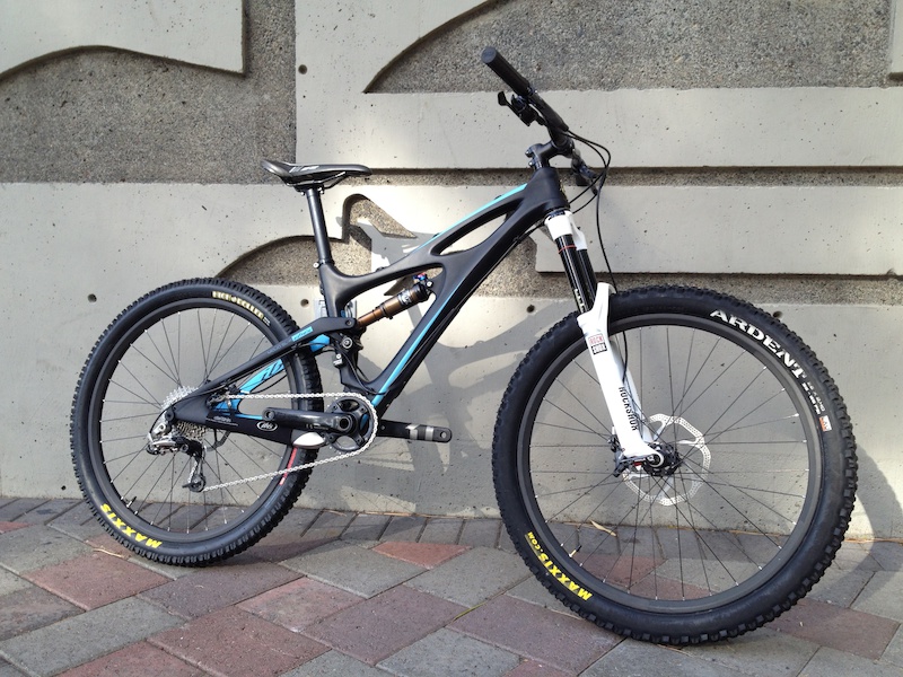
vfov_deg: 40.7
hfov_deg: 52.6
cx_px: 452
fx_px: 913
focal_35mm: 35
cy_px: 338
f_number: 2.4
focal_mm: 4.28
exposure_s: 1/157
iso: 50
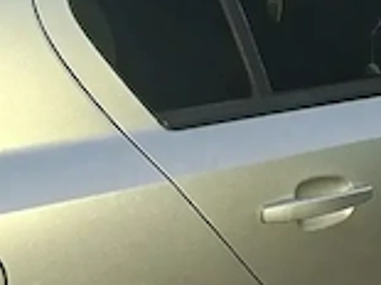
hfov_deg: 21.6
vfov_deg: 16.4
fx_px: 979
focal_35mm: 89
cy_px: 233
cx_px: 334
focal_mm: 5.54
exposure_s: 1/25
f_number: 1.8
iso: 400
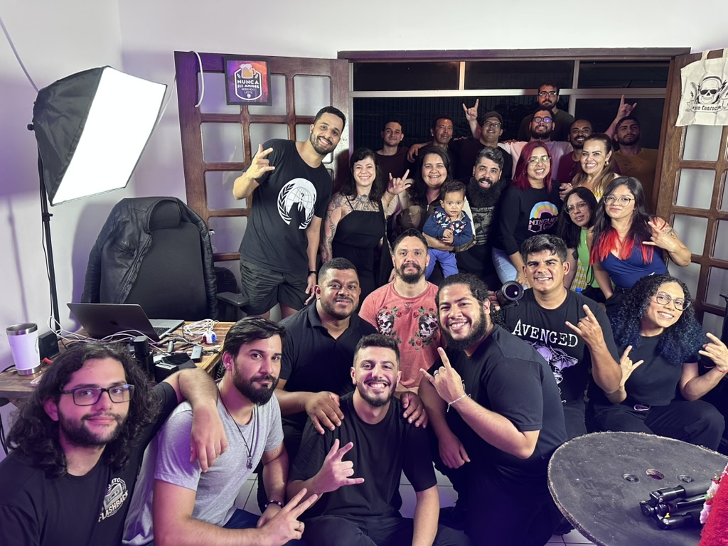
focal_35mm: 24
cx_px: 364
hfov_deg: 71.6
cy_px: 273
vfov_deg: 56.8
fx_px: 505
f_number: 1.78
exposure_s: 1/60
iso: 320
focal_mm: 6.86
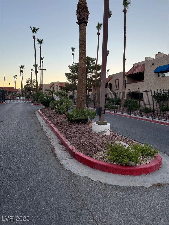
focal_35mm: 24
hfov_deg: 56.8
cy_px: 112
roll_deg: -2.7
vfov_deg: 71.6
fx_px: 156
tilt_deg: -3.8
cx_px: 84
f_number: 1.78
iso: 80
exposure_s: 1/457
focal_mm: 6.76
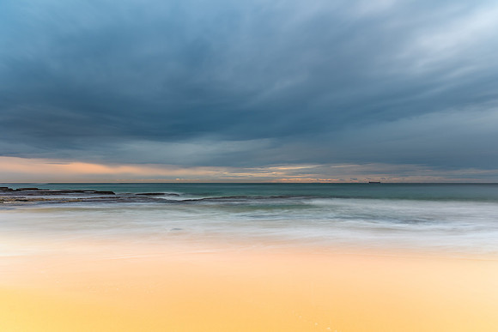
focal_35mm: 24
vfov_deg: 53.0
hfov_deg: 73.5
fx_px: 333
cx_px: 249
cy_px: 166
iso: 100
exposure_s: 10
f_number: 8
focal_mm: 16
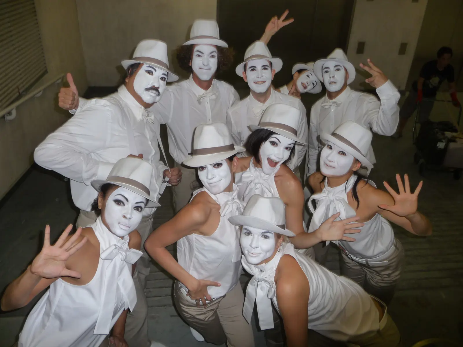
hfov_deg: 63.4
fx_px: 375
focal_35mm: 28
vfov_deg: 49.7
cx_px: 232
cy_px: 174
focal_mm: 4.7
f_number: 3.3
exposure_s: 1/30
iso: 160
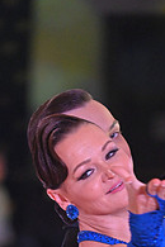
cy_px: 338
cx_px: 83
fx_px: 3788
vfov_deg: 3.7
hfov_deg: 2.5
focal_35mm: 551
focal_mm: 185
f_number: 4.5
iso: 3200
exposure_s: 1/400
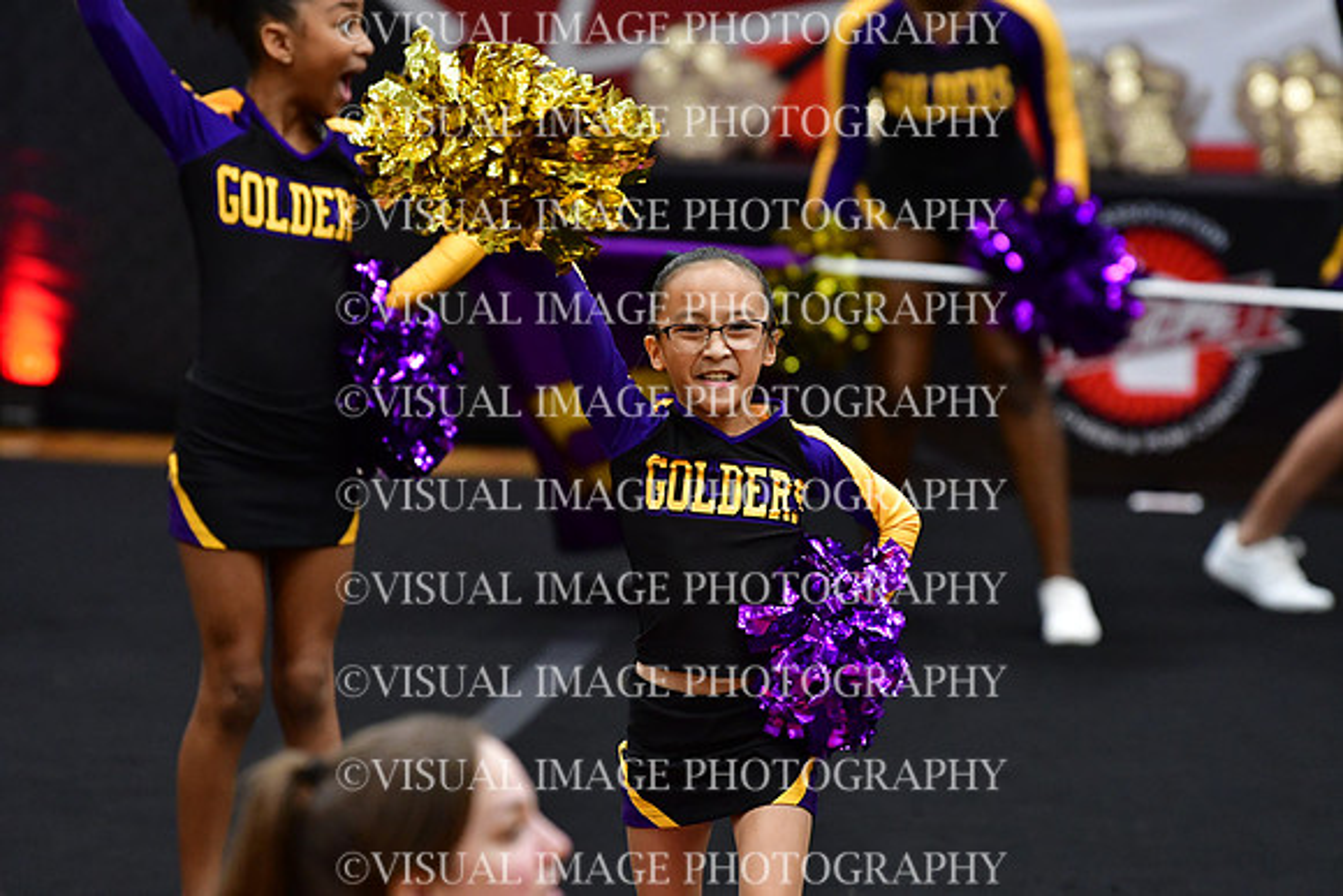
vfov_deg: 4.6
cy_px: 448
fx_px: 11194
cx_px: 672
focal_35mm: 300
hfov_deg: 6.9
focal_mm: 200
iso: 4000
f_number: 3.5
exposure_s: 1/500
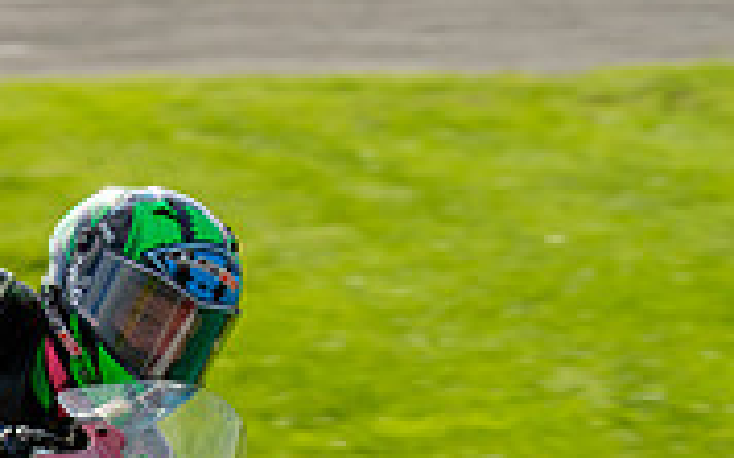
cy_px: 546
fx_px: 28048
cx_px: -374
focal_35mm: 1403
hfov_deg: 1.5
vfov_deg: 0.9
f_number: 9
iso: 125
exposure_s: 1/400
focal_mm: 400
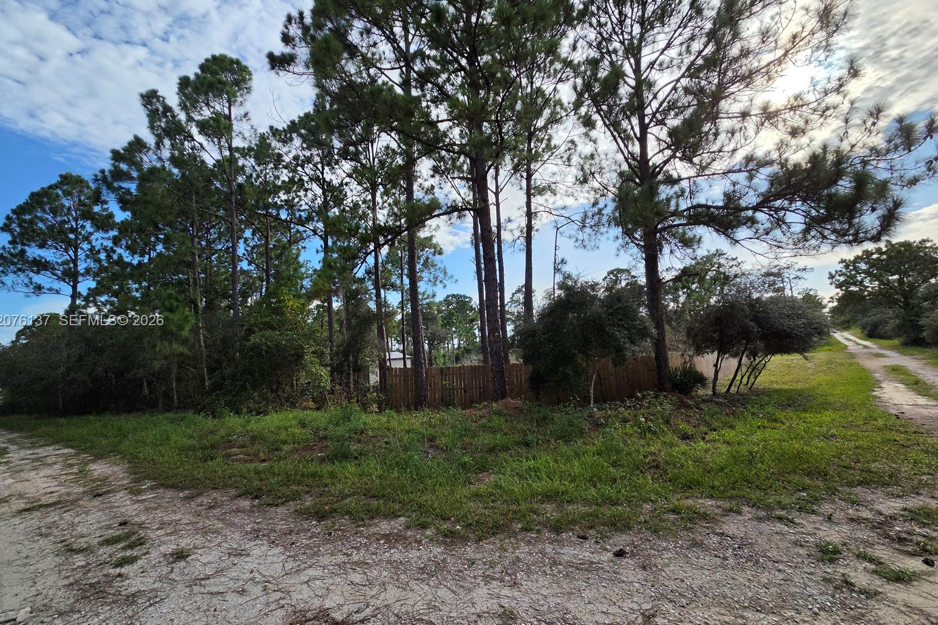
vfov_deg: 81.2
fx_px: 365
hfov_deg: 104.2
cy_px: 322
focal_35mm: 14
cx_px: 461
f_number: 2.2
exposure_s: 1/4820
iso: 100
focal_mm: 2.2
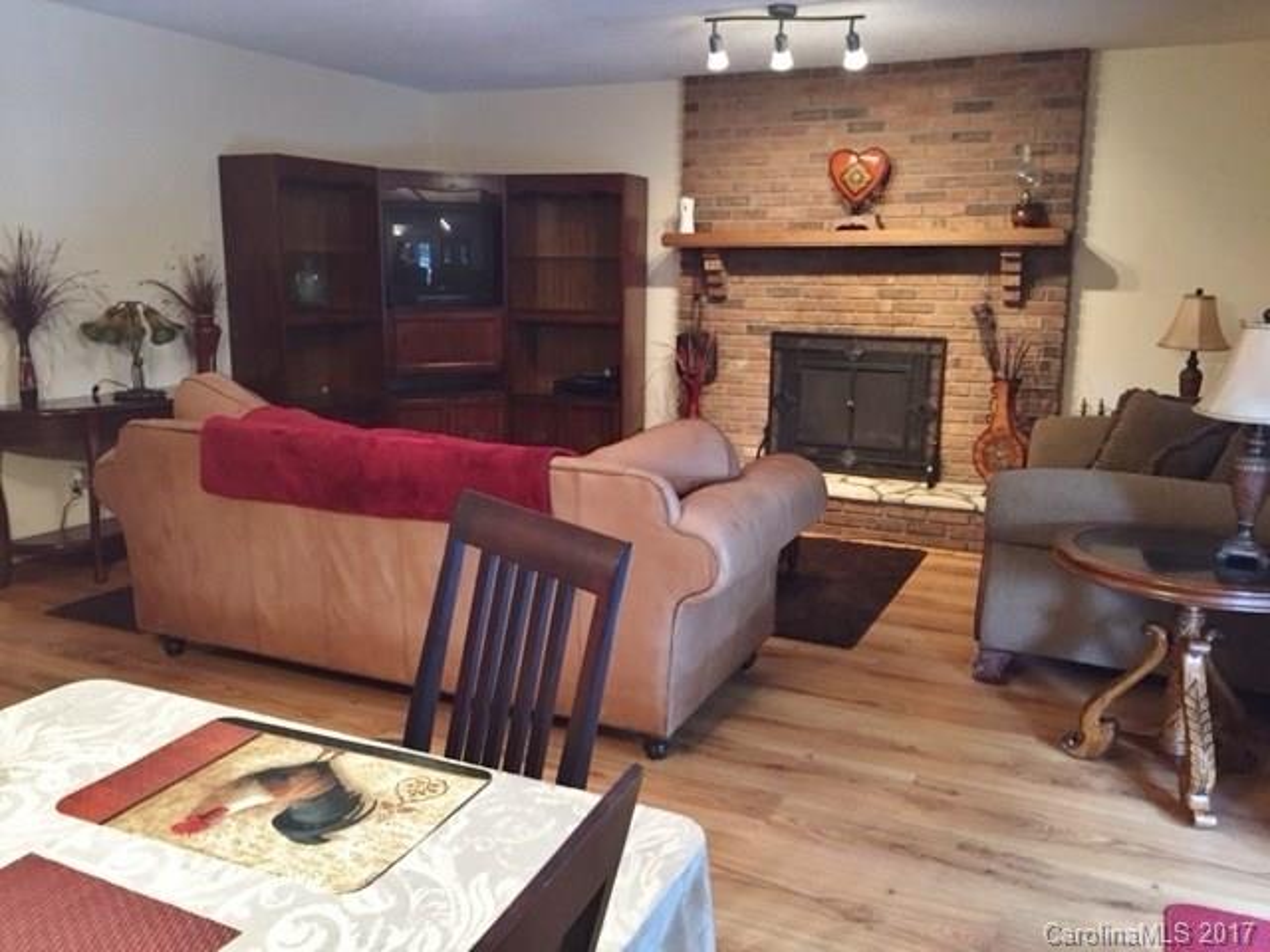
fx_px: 1064
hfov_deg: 61.7
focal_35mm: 29
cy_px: 476
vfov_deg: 48.2
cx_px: 635
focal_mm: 4.15
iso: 250
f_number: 2.2
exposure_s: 1/20
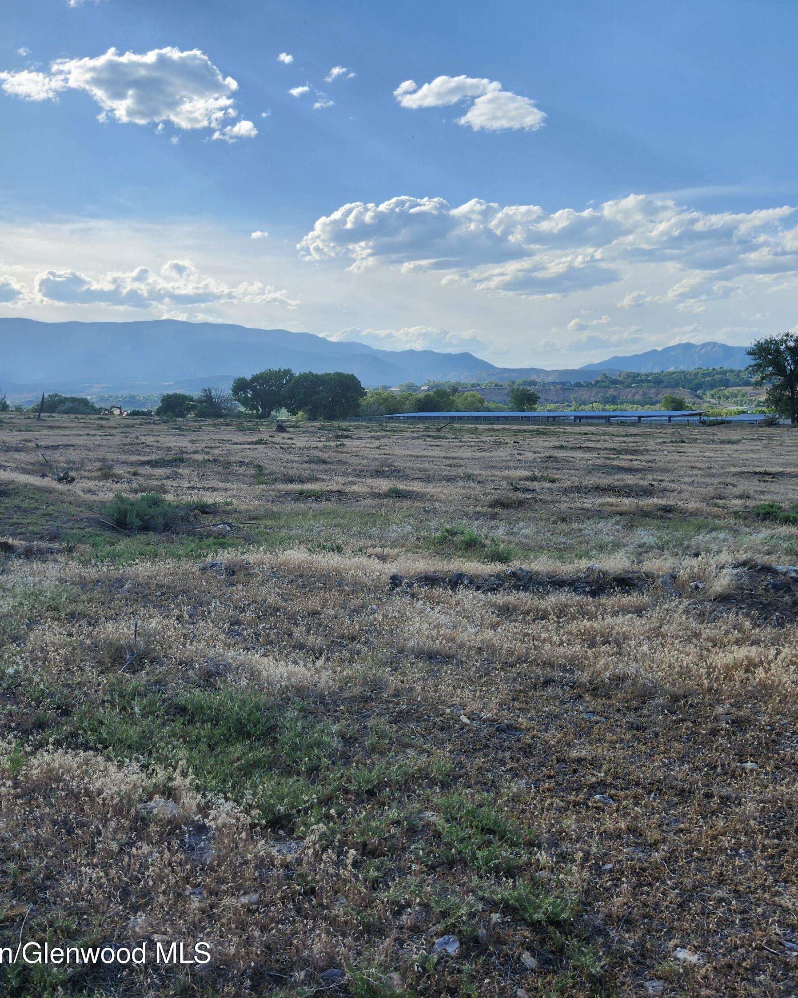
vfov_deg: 58.8
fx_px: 886
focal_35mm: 30
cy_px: 499
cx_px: 362
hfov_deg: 48.4
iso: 25
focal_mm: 5.54
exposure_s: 1/1925
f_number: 1.8
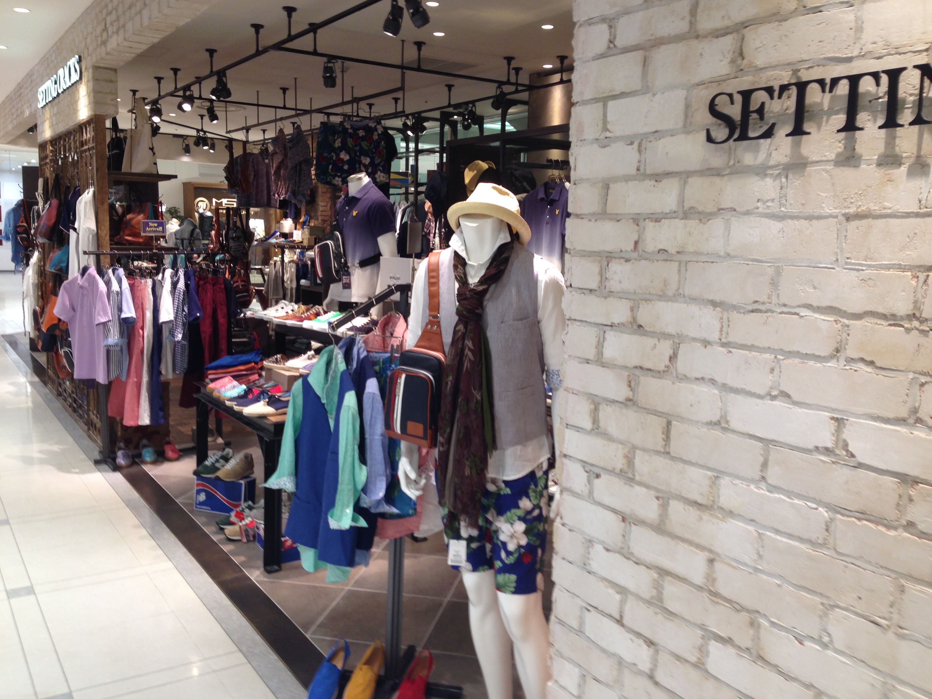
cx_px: 466
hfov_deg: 55.4
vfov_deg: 42.9
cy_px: 350
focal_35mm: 33
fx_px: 888
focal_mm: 4.12
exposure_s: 1/30
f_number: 2.4
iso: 64
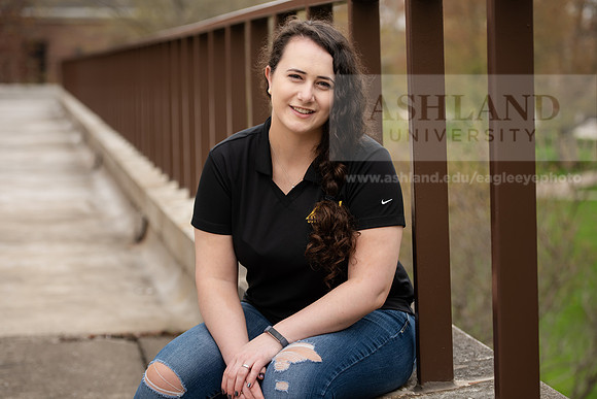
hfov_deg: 23.6
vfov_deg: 15.9
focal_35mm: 86
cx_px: 298
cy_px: 200
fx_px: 1426
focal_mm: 86
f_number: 4
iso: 64
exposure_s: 1/200
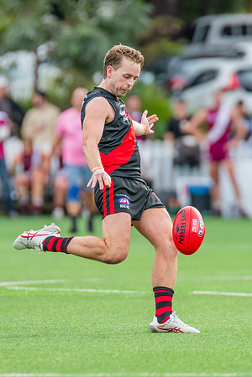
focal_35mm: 824
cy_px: 154
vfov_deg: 2.5
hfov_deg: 1.7
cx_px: 144
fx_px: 8651
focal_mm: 420
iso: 800
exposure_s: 1/1250
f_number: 5
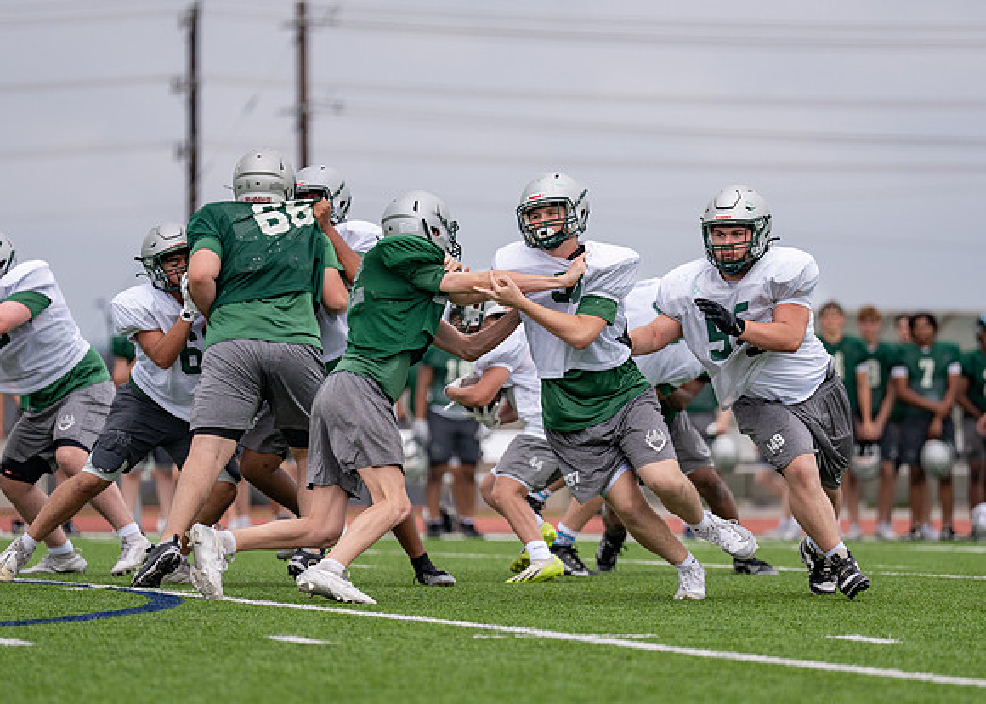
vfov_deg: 5.8
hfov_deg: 8.2
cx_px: 572
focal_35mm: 247
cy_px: 391
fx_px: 6902
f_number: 2.8
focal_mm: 191
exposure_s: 1/3200
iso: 200
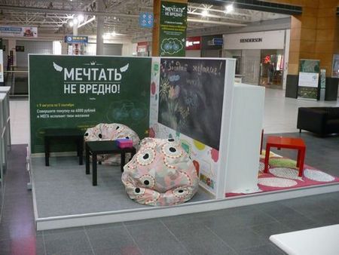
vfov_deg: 38.7
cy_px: 128
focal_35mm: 37
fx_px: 363
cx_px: 170
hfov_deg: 50.1
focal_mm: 6.1
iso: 200
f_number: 2.8
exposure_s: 1/5
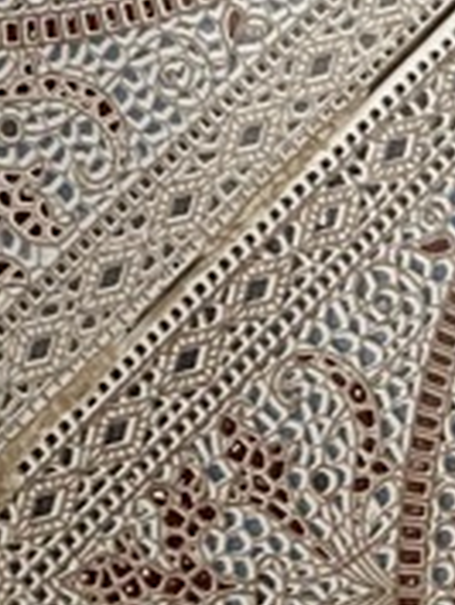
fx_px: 2573
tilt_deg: -80.9
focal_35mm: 147
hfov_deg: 9.9
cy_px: -1008
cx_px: -133
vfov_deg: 10.7
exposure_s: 1/33
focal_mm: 5.7
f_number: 1.5
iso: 500
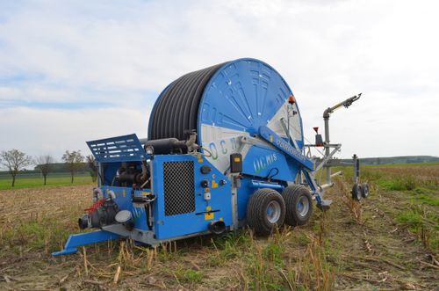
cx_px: 220
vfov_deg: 43.4
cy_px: 146
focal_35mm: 30
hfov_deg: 62.0
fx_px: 365
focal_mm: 20
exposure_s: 1/200
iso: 100
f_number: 9
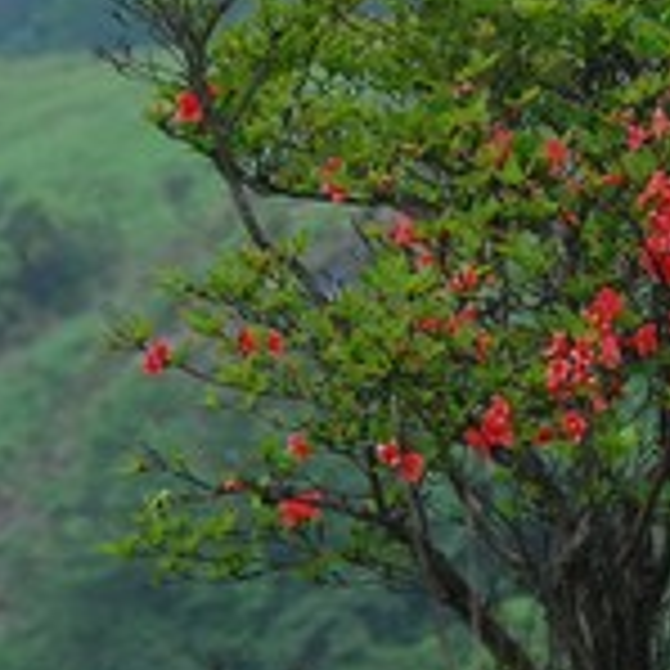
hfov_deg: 2.9
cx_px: 666
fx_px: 13183
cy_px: 304
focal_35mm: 602
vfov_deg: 2.9
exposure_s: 1/80
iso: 100
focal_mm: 98
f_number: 10
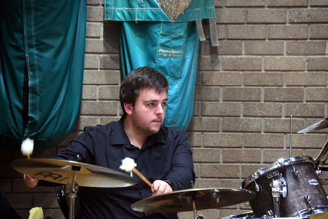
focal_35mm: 262
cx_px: 164
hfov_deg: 7.8
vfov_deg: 5.2
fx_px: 2391
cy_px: 110
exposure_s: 1/80
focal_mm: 175
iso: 6400
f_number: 5.6
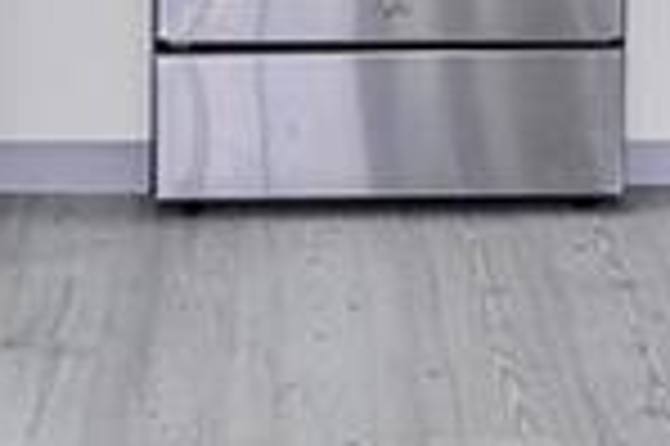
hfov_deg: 19.8
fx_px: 1915
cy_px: -565
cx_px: 306
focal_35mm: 103
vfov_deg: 11.4
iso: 160
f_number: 11
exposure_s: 1/6
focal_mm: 10
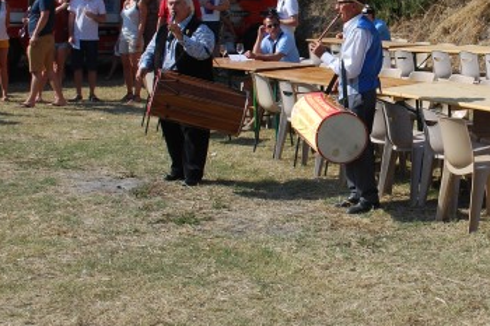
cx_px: 413
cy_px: 48
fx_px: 1048
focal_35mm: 77
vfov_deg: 17.5
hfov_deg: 25.7
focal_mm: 28
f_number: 8
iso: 100
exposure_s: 1/250
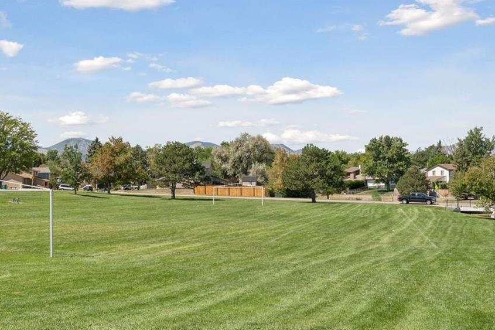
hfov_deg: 35.2
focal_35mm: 53
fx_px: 729
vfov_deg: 25.5
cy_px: 187
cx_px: 42
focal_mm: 28
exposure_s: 1/1000
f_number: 9
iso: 400
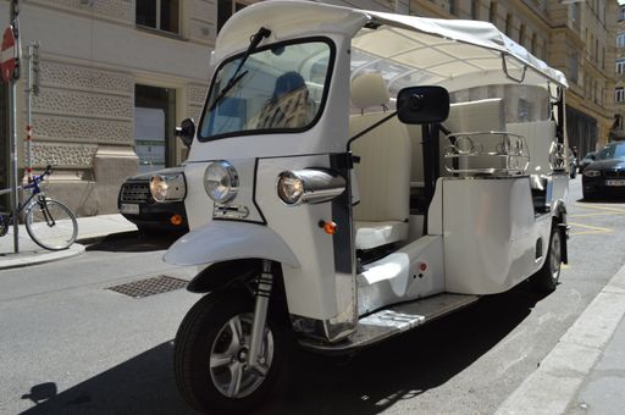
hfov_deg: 67.4
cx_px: 312
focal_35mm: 27
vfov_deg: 47.8
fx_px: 468
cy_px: 208
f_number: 7.1
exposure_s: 1/200
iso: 100
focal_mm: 18
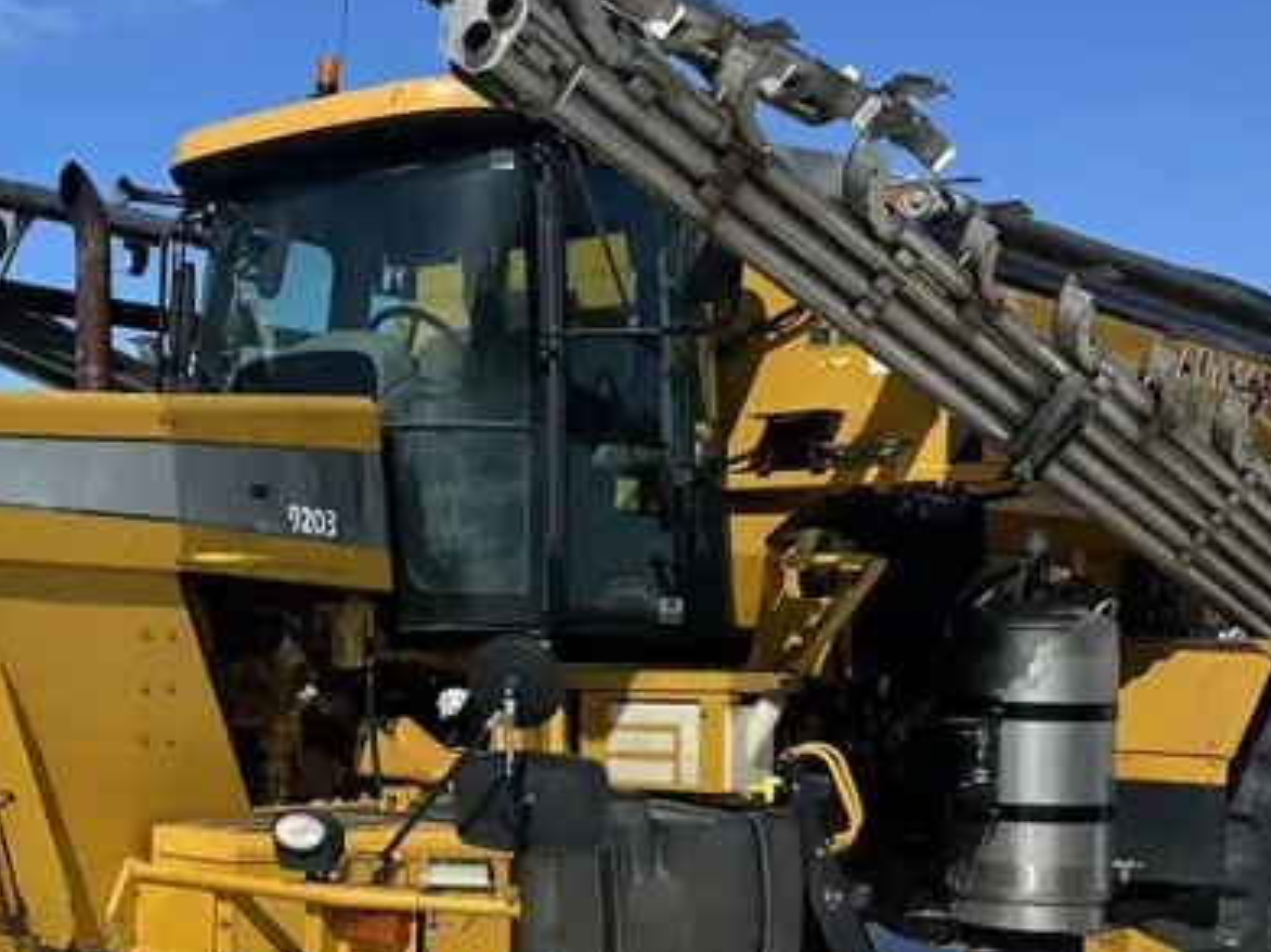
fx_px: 2166
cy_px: 637
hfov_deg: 31.6
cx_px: 202
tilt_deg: +0.2
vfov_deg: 24.7
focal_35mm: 59
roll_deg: +0.3
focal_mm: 6.86
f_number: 1.78
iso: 80
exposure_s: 1/9709
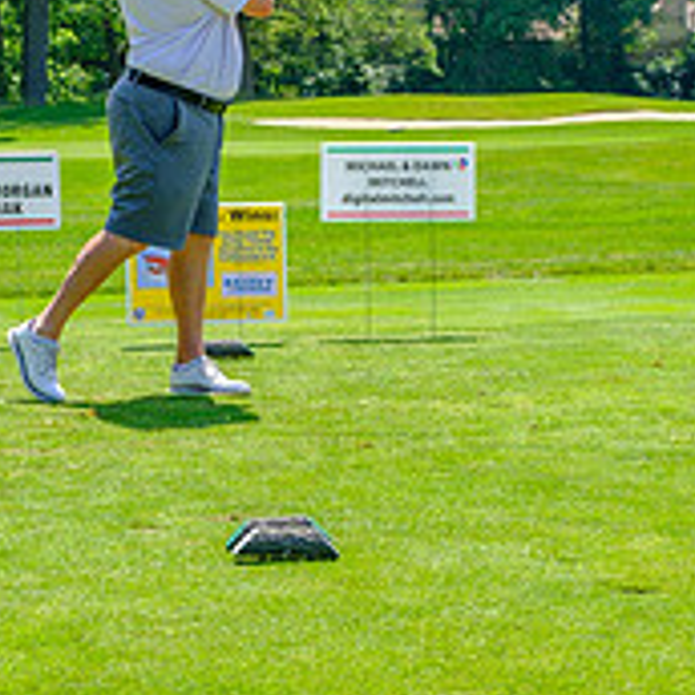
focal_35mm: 136
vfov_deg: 12.7
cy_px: 36
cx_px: 242
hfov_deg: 12.8
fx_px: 3089
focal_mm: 40.7
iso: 200
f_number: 6.4
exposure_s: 1/250
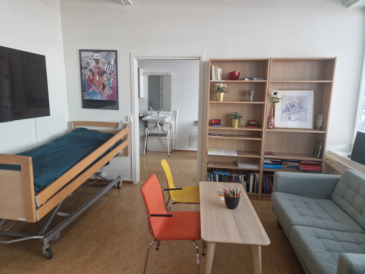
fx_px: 243
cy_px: 137
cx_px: 182
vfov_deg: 58.9
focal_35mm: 23
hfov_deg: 73.9
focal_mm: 5.4
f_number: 1.8
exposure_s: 1/100
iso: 250
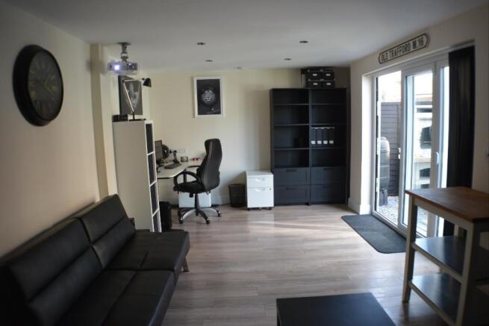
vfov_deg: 40.0
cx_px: 244
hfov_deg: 57.2
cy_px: 163
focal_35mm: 33
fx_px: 448
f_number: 4
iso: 400
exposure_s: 1/60
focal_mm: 22
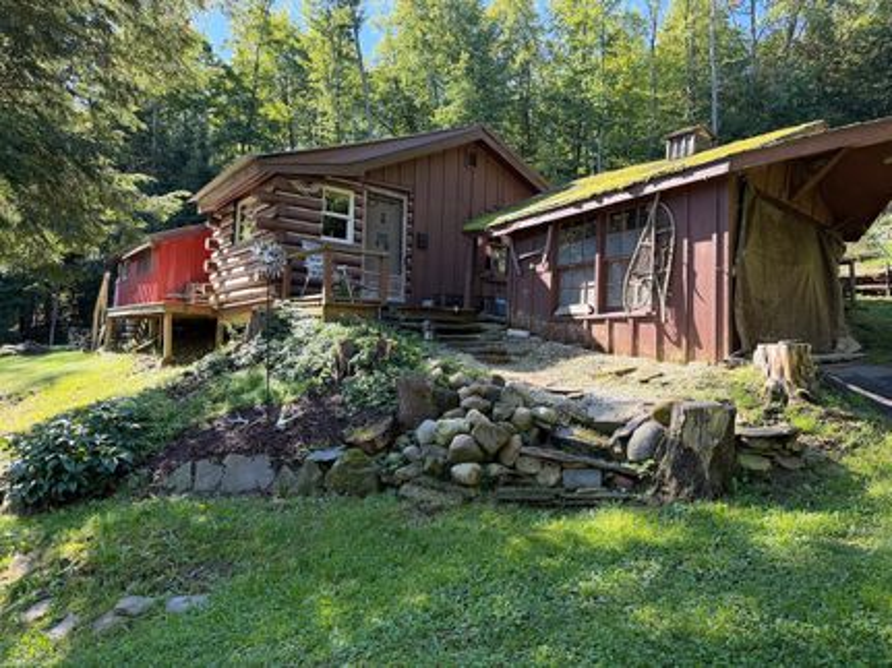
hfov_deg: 71.6
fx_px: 618
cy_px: 334
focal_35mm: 24
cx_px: 446
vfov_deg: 56.8
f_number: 1.78
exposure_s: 1/356
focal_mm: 6.76
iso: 100
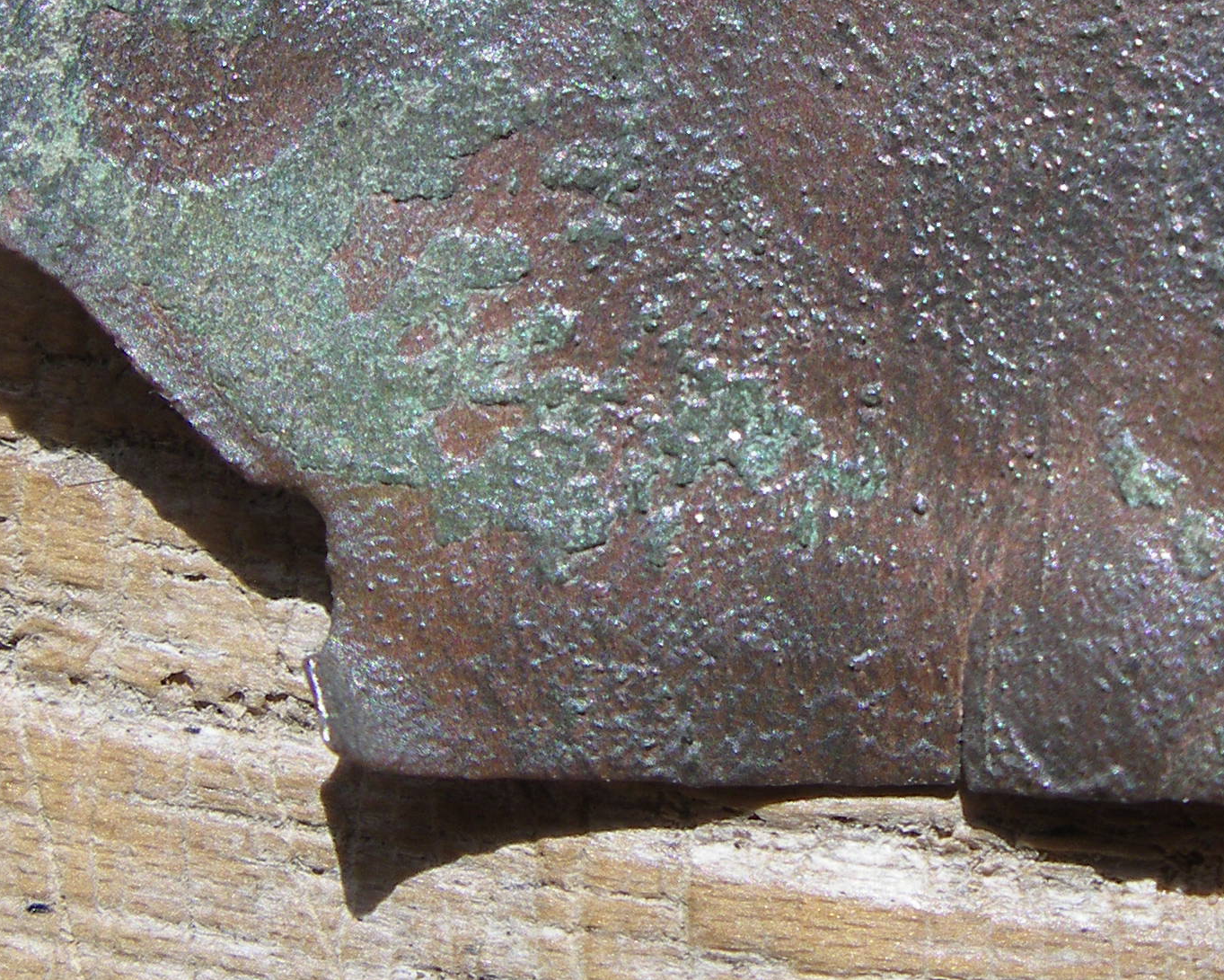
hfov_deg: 23.5
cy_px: 167
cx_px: 806
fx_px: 2935
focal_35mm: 81
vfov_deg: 18.7
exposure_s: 1/250
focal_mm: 7.8
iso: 80
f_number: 5.6
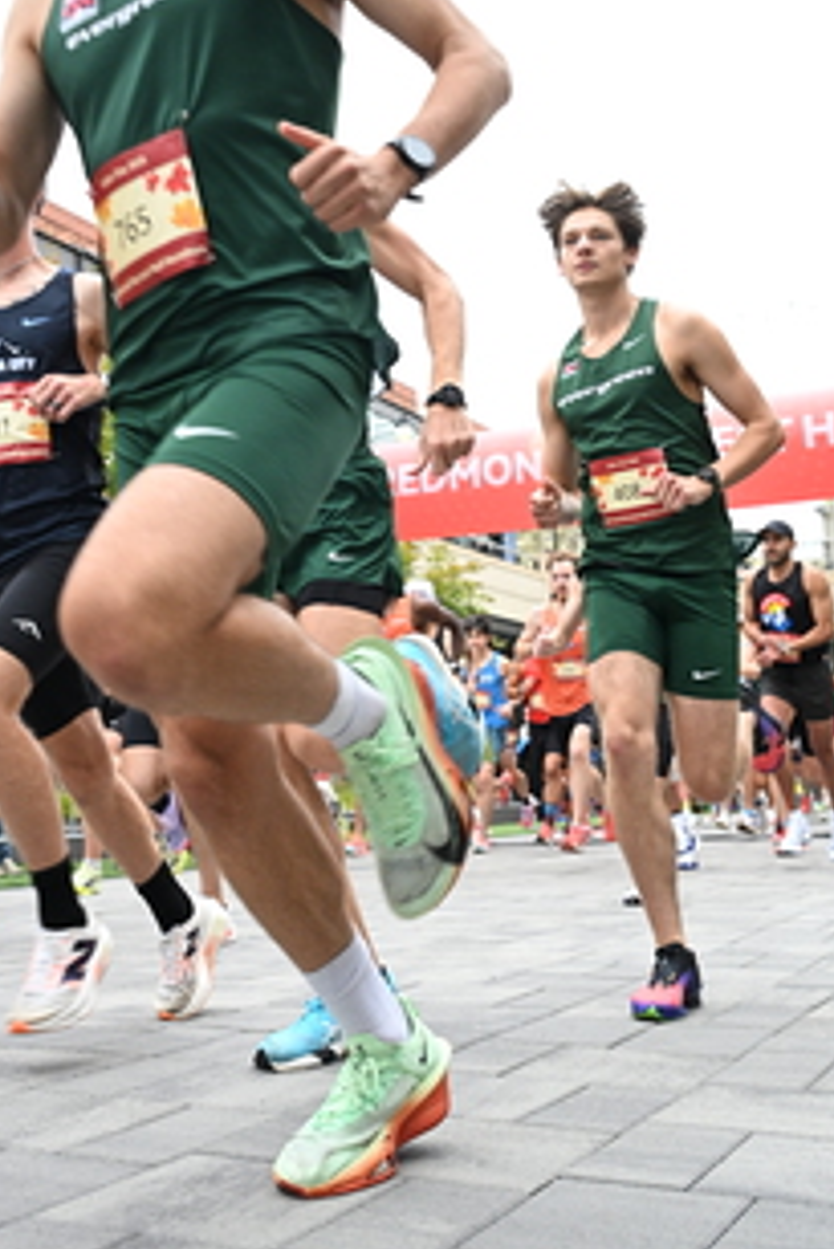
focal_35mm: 43
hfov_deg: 31.2
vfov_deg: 45.1
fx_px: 1492
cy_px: 476
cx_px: 393
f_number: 4
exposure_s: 1/640
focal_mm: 24
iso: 2000
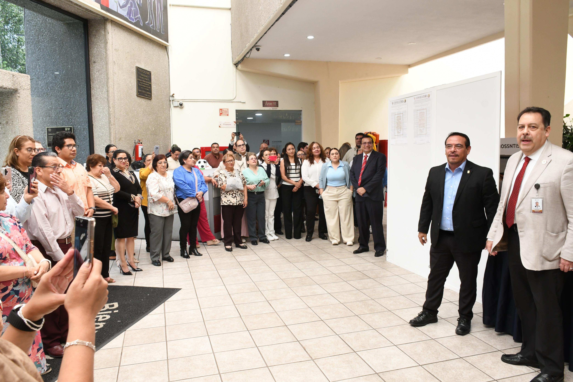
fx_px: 430
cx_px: 286
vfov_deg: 47.9
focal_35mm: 27
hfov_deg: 67.4
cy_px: 191
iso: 1000
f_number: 9
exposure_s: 1/100
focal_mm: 18
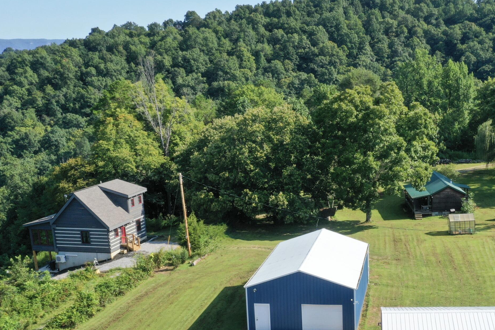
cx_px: 365
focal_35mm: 45
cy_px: 232
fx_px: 619
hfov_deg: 42.4
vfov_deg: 29.5
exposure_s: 1/100
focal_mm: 10.26
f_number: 11
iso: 100
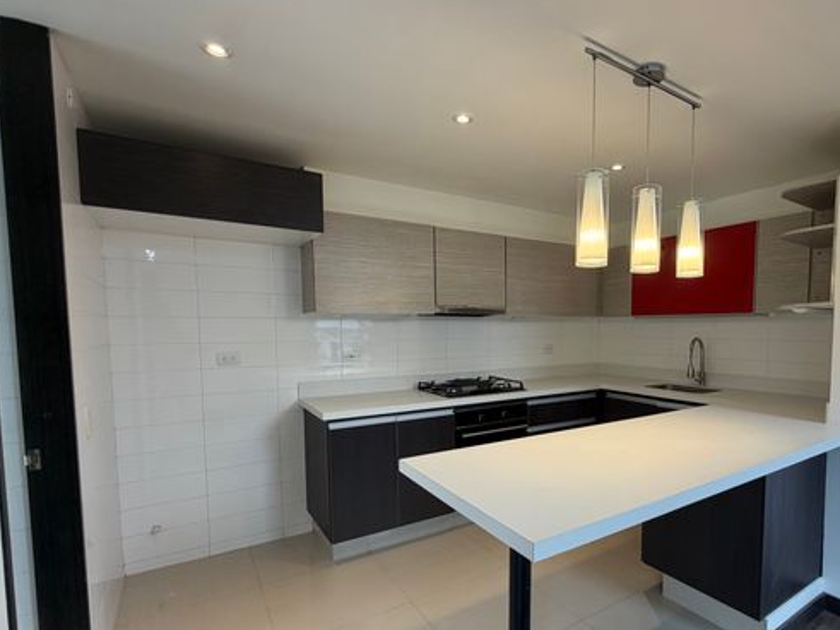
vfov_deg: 68.3
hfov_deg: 83.6
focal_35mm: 19
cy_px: 361
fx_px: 461
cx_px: 507
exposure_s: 1/120
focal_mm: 2.22
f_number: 2.2
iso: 100
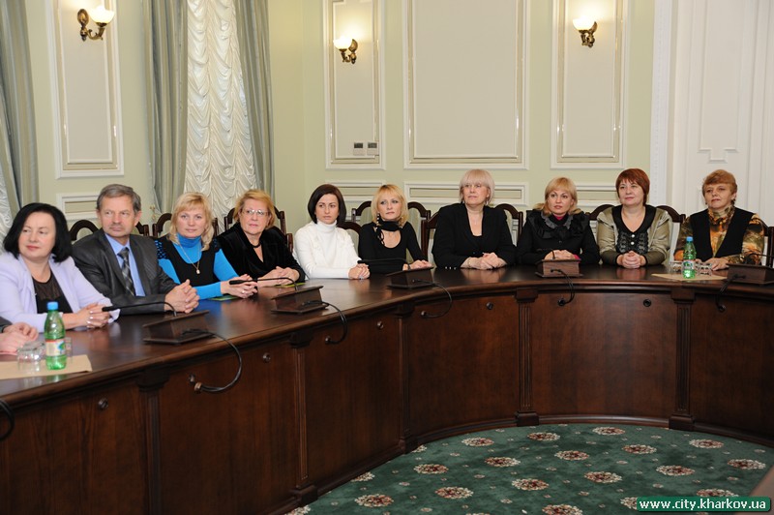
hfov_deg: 39.6
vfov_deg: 26.9
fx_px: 1074
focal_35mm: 50
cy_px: 258
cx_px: 387
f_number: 4
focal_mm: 50
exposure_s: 1/200
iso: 640
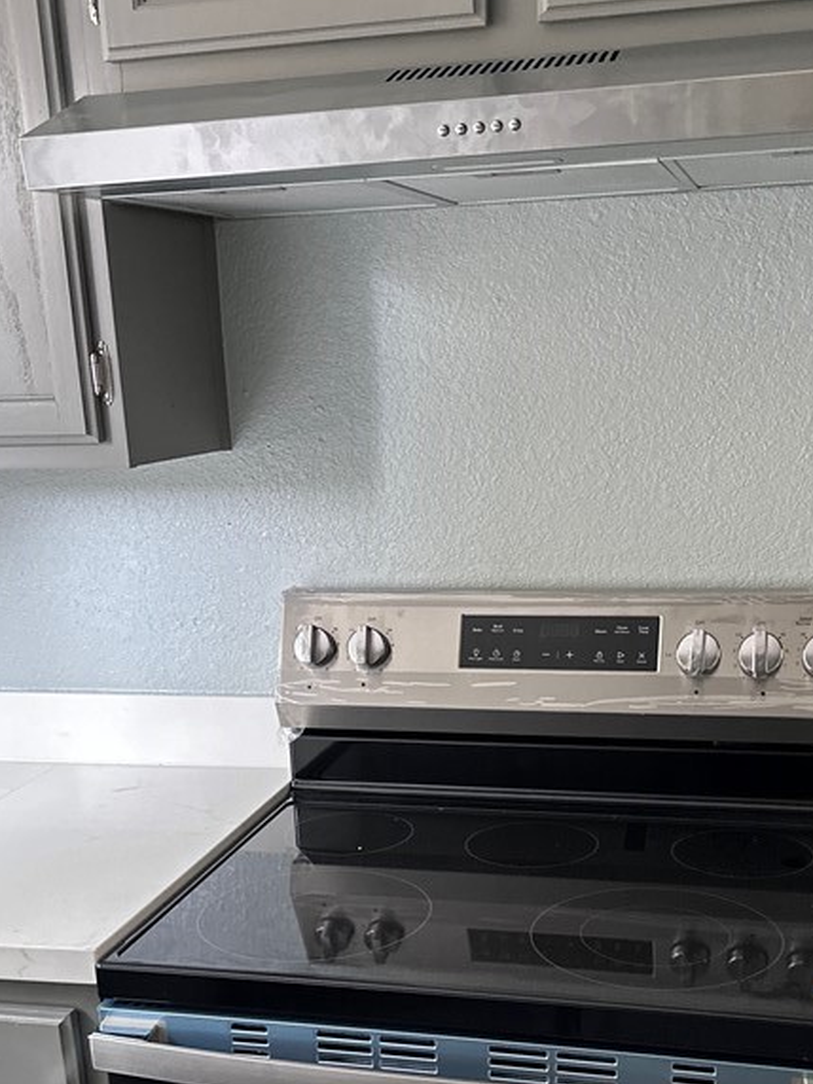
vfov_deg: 42.7
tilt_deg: -12.9
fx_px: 1347
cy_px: 786
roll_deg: +2.2
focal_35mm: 43
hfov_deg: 33.6
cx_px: 447
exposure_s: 1/60
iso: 400
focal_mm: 6.86
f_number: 1.78
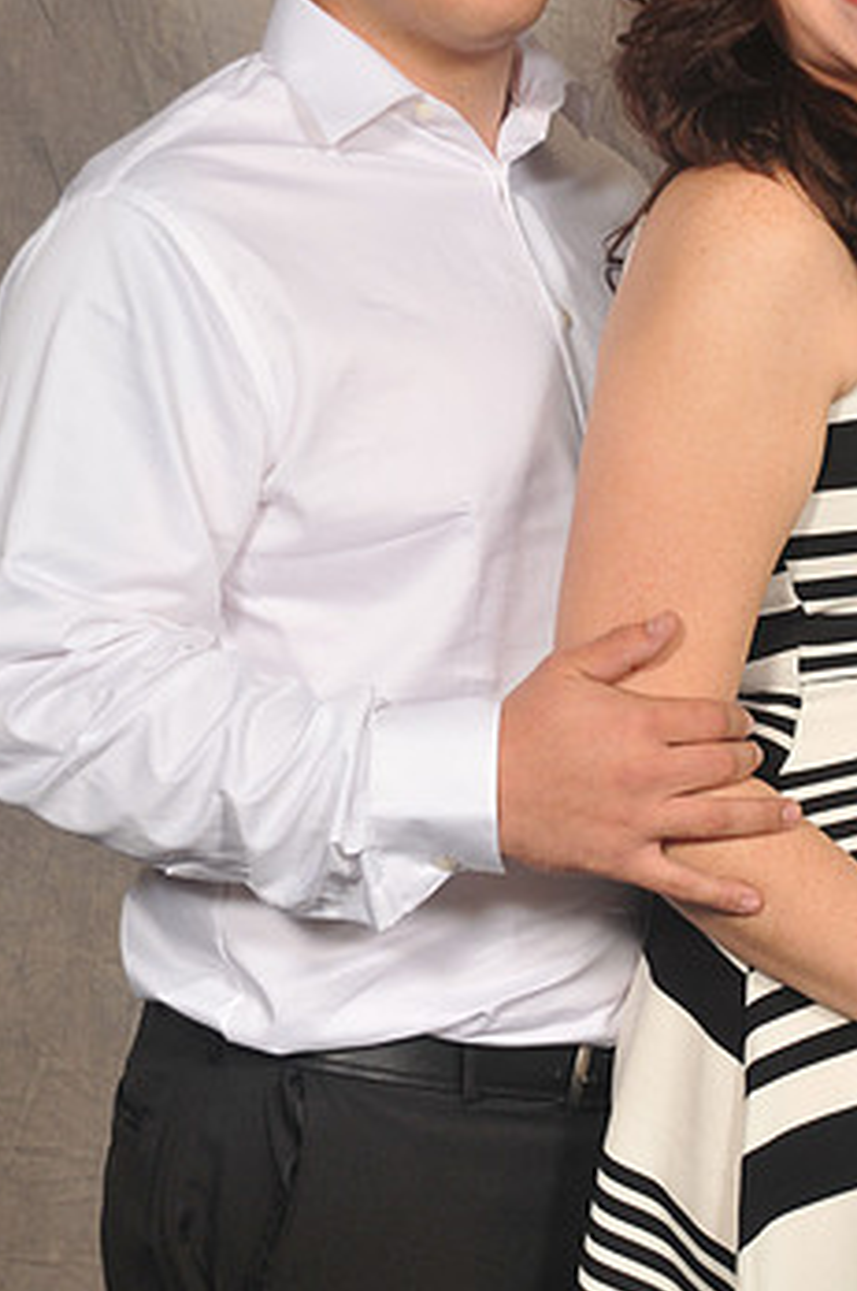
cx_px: 655
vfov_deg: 21.4
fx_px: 3402
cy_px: 471
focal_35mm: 95
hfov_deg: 14.3
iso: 200
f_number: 5.6
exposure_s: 1/125
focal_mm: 38
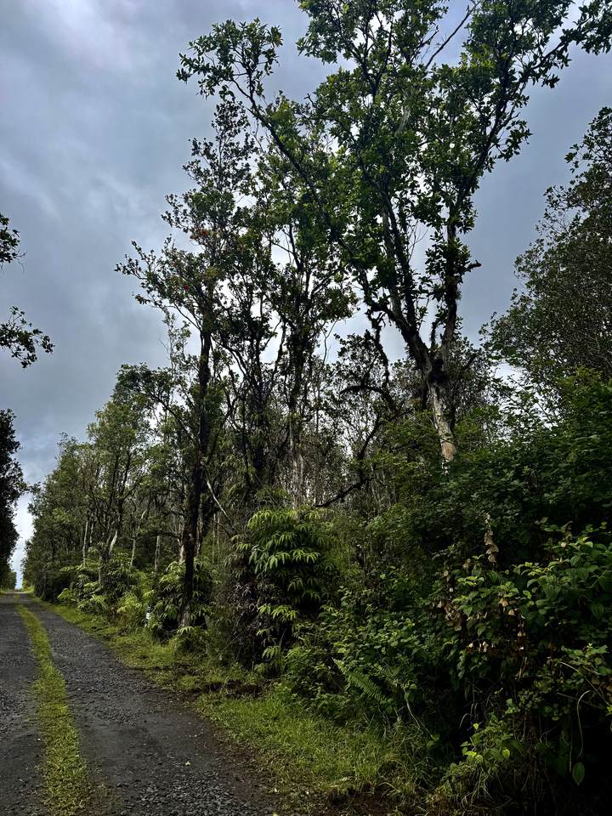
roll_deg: -1.2
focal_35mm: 24
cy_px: 408
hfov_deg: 56.8
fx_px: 566
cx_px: 306
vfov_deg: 71.6
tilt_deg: +17.7
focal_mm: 6.76
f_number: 1.78
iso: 80
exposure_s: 1/3953
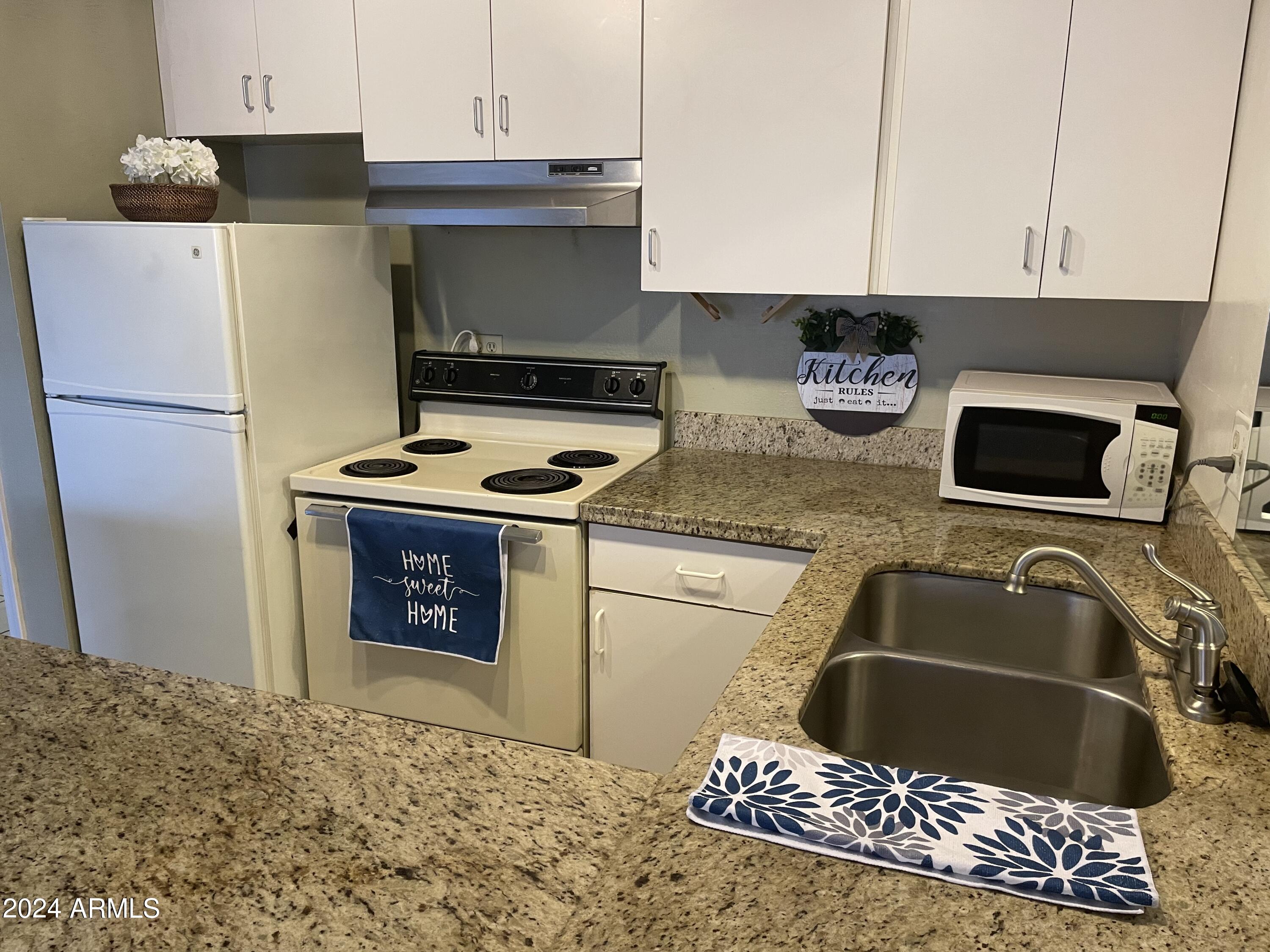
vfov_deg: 53.1
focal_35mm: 26
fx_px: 954
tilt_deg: -14.2
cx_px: 635
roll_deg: +0.5
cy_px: 476
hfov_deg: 67.3
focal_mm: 4.2
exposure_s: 1/60
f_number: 1.6
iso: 125
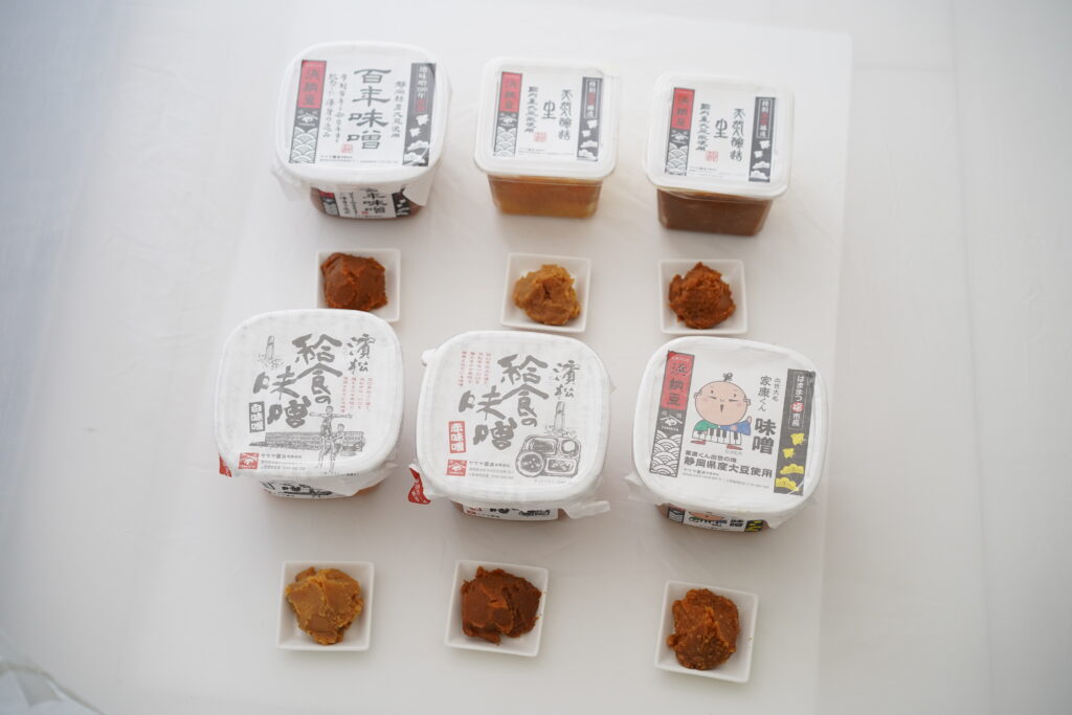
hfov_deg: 36.2
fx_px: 1638
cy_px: 358
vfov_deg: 24.6
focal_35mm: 55
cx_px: 536
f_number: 4
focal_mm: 55
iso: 1000
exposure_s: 1/400
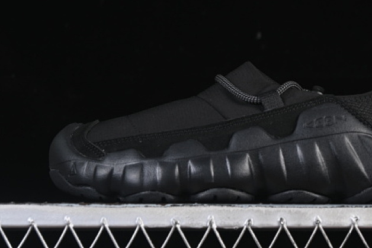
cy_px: 72
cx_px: 253
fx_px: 1333
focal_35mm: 129
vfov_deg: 10.6
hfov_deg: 15.8
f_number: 6.3
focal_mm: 50
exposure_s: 1/50
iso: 160
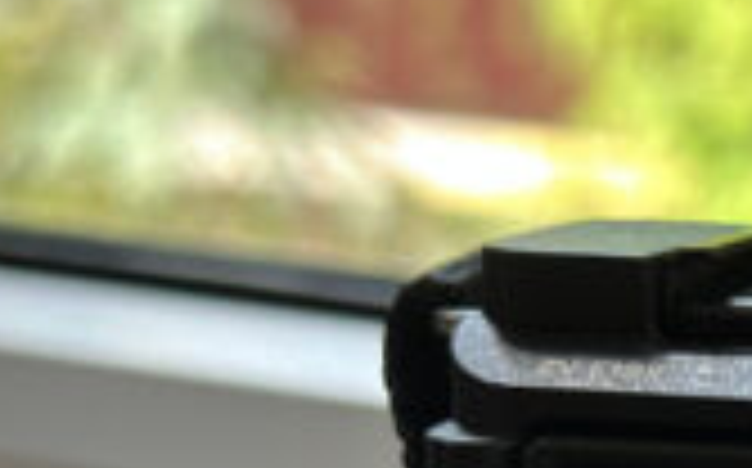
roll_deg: -1.7
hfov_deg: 11.7
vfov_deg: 7.4
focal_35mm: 171
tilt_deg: -16.6
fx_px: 3501
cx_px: 1166
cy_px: 837
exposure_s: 1/60
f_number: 1.78
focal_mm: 6.86
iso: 320
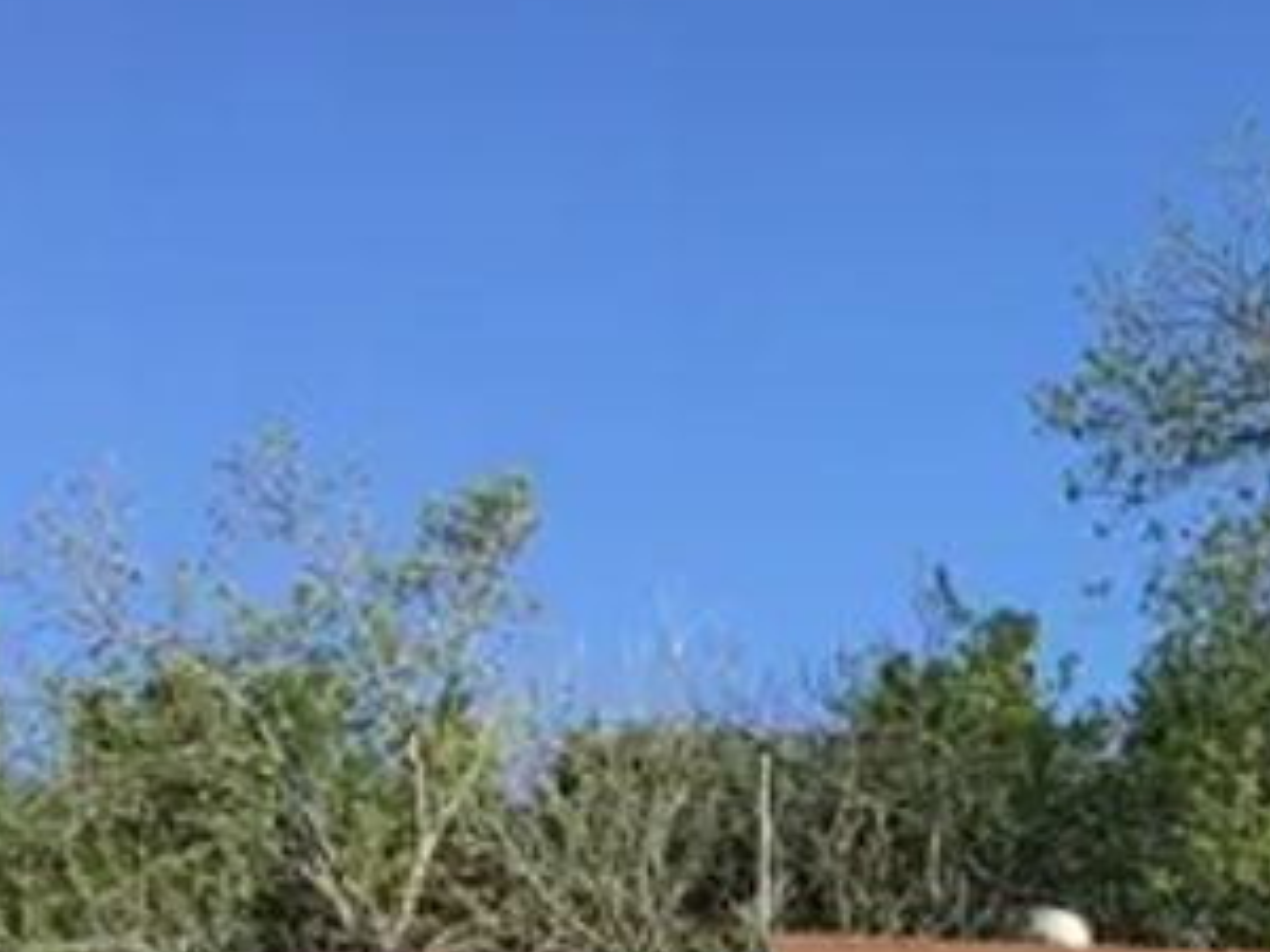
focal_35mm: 99
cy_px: 1219
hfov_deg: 18.7
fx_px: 3632
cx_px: 1532
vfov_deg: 14.4
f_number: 2.2
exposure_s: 1/962
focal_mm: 4.15
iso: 25
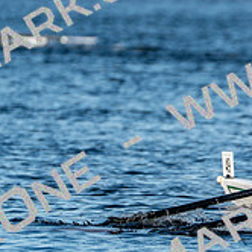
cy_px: 134
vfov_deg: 1.3
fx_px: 10789
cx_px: 354
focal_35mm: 1310
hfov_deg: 1.3
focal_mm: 441
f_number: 6.3
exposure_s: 1/2000
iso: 320
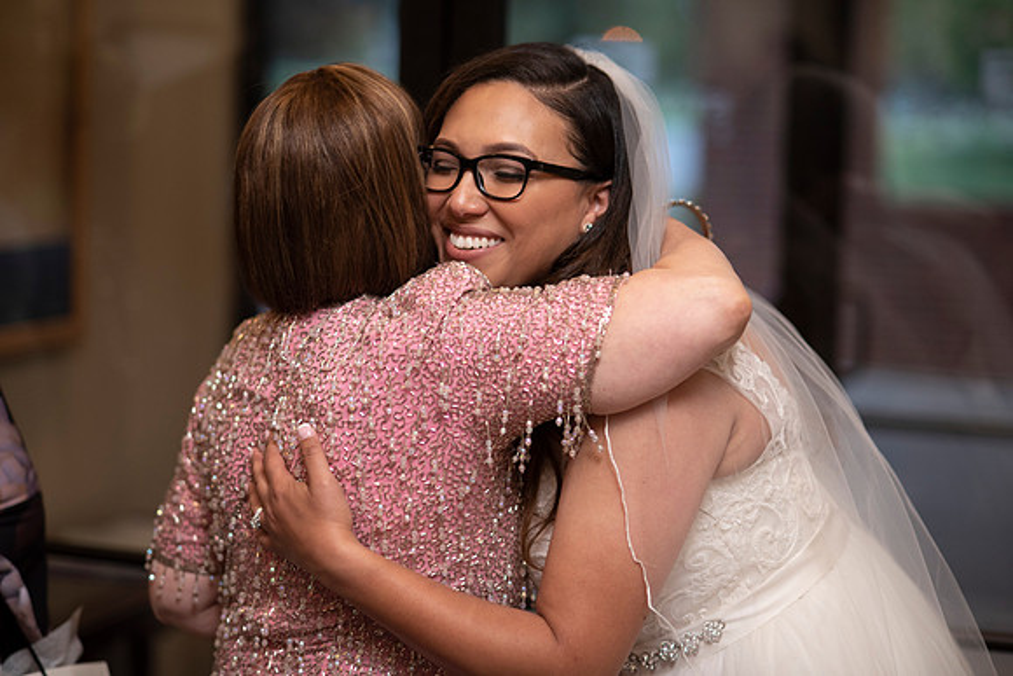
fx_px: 2392
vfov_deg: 16.1
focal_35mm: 85
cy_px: 338
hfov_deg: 23.9
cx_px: 506
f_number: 2
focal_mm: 85
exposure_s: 1/160
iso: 500
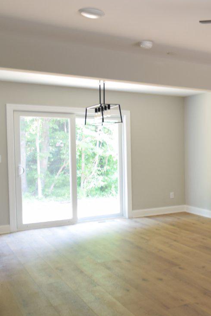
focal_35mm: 42
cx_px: 304
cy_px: 159
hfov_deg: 25.3
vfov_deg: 46.4
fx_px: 369
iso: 100
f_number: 5
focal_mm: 10
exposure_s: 1/6
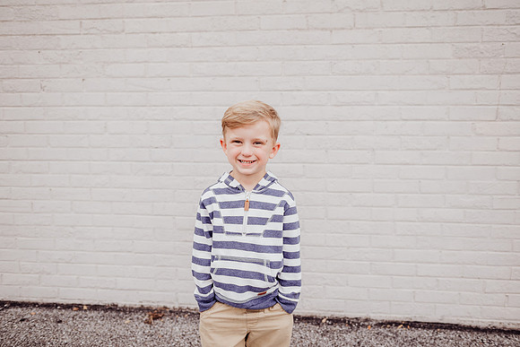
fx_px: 347
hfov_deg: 73.7
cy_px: 174
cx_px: 260
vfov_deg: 53.2
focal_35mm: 24
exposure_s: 1/200
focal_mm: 24
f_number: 2.5
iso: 200
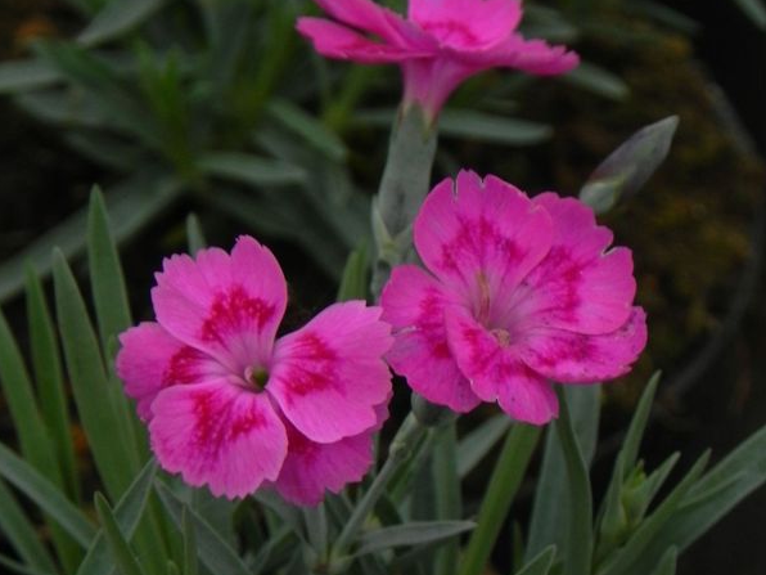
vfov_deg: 6.0
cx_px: 382
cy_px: 337
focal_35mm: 247
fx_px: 5466
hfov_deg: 8.0
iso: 160
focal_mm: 32.7
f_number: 5
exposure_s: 1/60
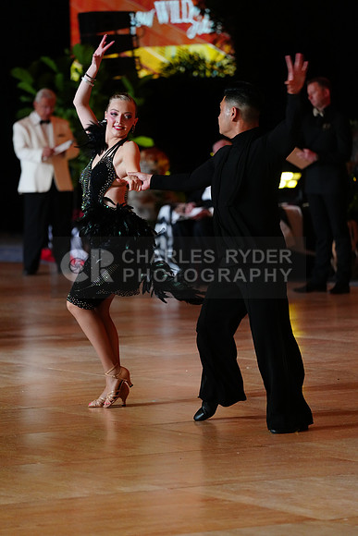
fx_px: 2981
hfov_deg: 6.9
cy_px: 268
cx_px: 179
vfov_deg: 10.3
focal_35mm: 200
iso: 3200
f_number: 4
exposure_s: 1/320
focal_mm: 200
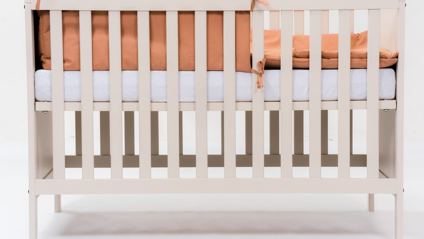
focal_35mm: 92
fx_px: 1034
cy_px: 110
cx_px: 213
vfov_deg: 13.1
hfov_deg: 23.2
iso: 400
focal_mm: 85
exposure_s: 1/160
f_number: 9
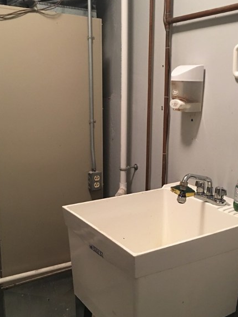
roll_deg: -1.5
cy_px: 172
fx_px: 358
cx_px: 137
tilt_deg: -12.4
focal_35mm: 39
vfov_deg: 47.8
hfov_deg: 36.7
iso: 100
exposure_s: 1/10
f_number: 2.2
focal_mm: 4.15
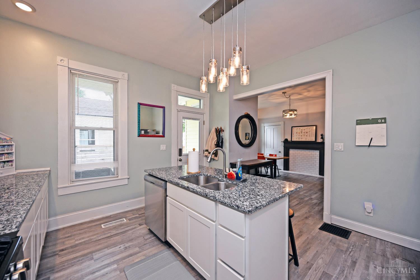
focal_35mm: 14
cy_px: 140
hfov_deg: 104.3
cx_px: 210
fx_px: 163
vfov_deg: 81.2
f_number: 4.5
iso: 200
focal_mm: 14
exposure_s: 1/80
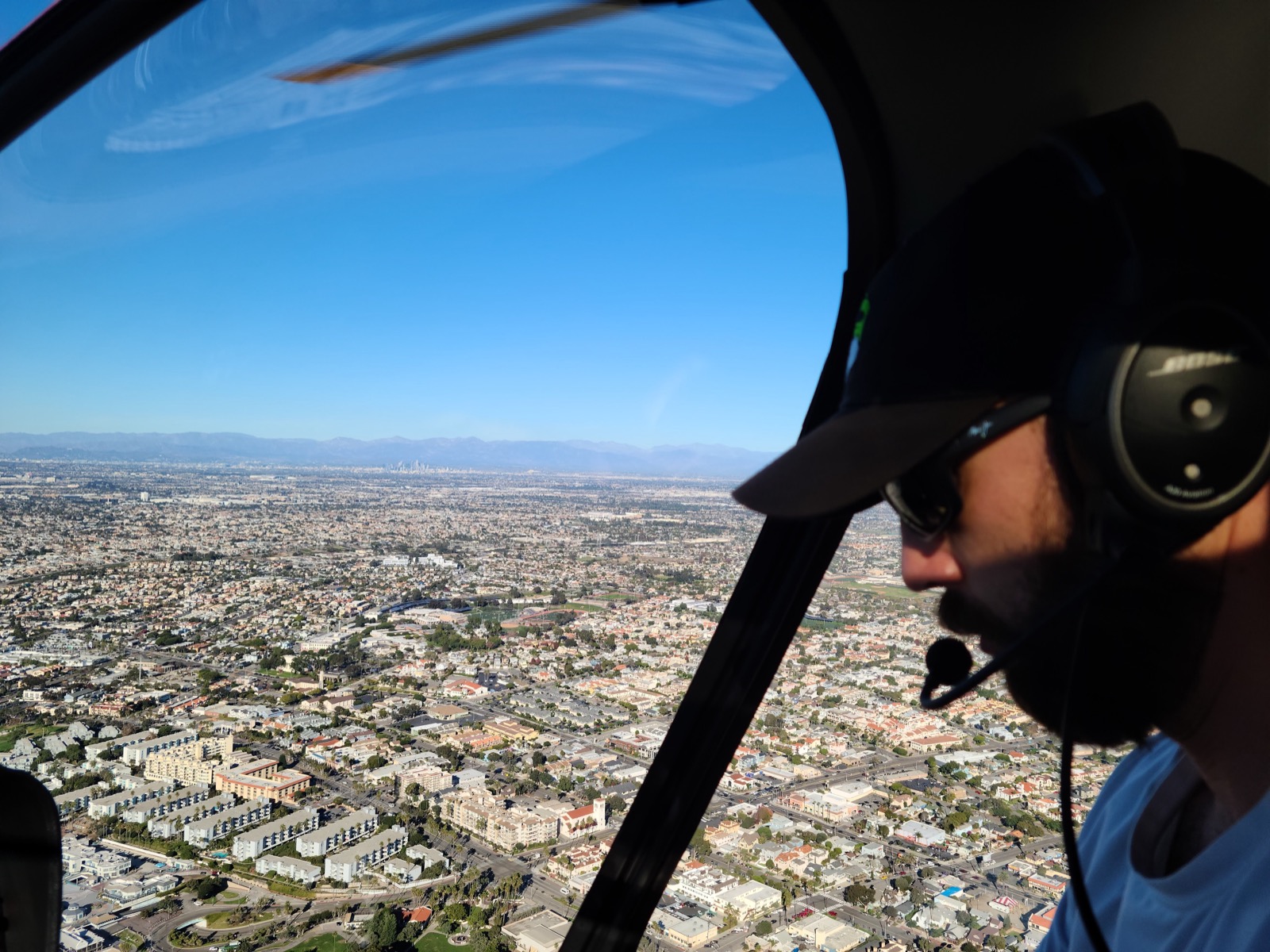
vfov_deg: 49.7
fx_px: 1027
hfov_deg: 63.4
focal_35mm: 28
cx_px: 635
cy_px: 476
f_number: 2
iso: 25
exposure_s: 1/921
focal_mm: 5.9
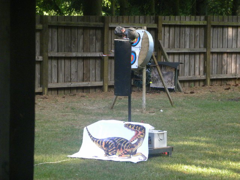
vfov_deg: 9.2
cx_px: 120
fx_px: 1123
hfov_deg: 12.2
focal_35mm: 162
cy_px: 90
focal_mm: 28.8
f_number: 4.5
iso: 356
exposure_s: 1/130
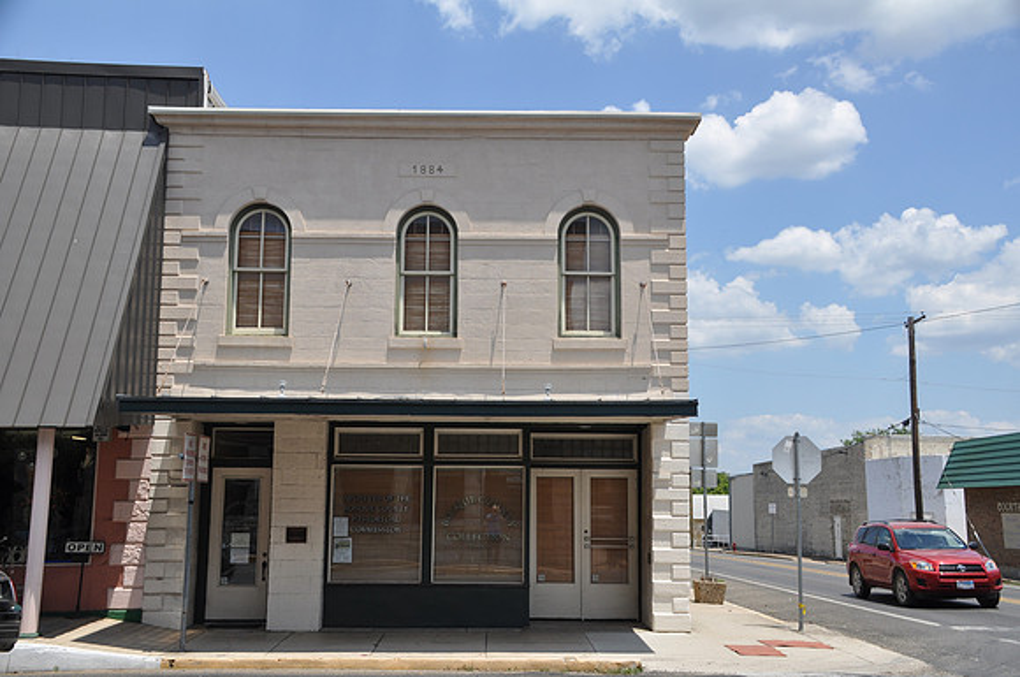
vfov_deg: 34.1
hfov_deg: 49.6
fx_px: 1103
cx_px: 510
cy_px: 338
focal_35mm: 39
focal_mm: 26
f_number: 9
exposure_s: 1/320
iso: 200
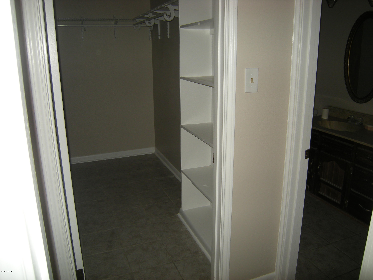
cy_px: 140
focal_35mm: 28
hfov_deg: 63.4
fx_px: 302
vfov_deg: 49.7
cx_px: 186
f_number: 2.8
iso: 64
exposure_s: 1/60
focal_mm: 4.7
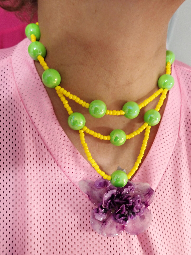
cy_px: 152
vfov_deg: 59.5
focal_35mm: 30
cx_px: 100
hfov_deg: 46.8
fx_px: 221
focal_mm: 4.5
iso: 200
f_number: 2
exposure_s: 1/30
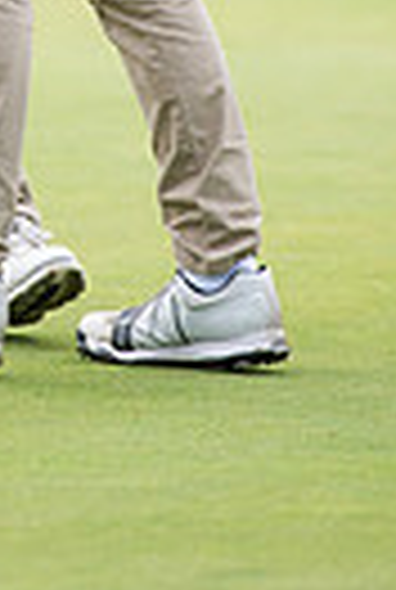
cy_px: -369
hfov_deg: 1.3
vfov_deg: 2.0
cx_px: -140
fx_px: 16855
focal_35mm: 1027
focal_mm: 300
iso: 500
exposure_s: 1/3200
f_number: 4
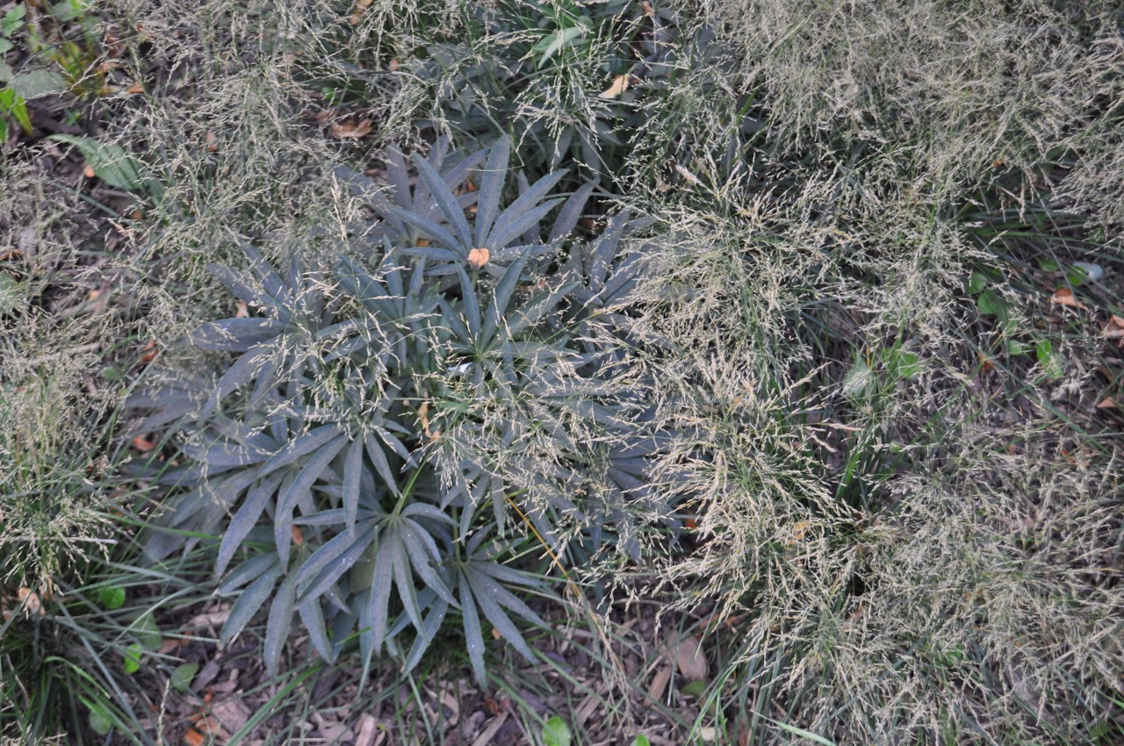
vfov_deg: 28.0
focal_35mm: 48
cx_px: 562
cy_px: 373
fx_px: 1497
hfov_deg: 41.2
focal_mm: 32
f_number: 4.8
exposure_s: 1/80
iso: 400
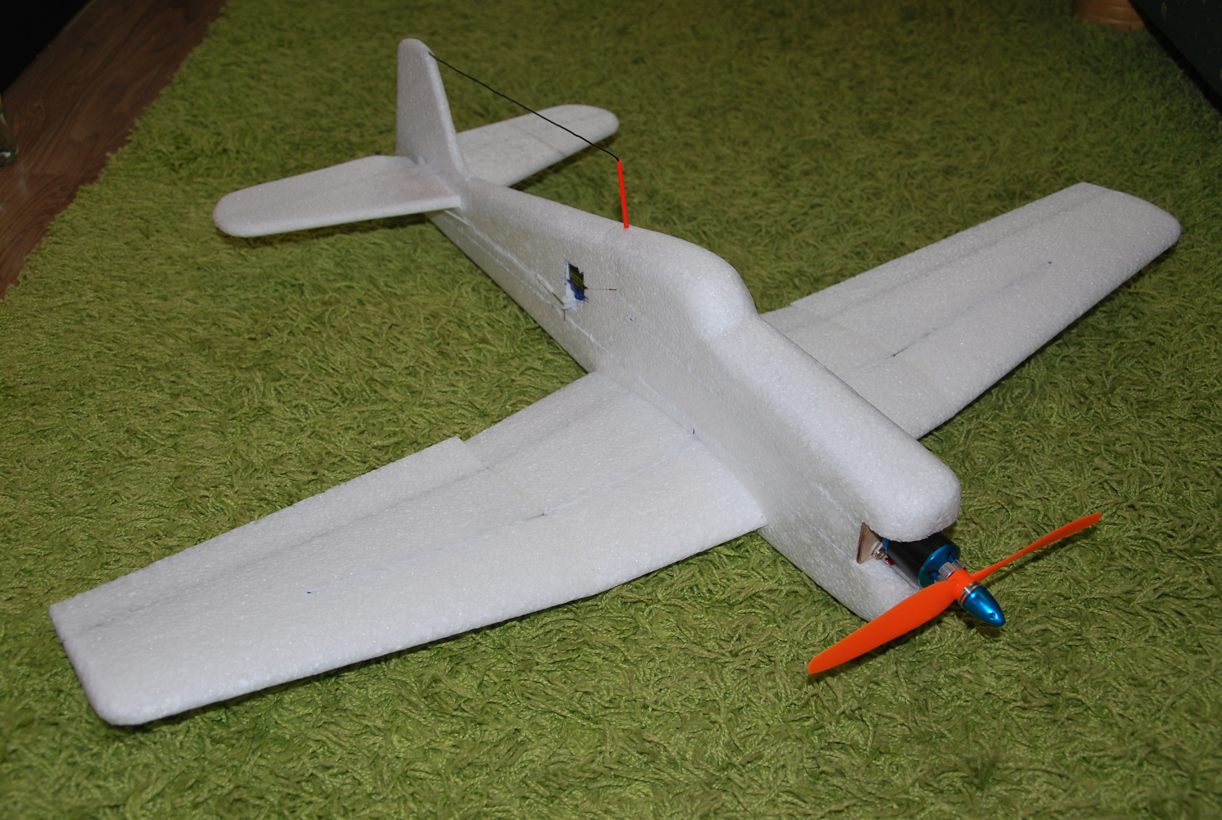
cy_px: 410
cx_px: 611
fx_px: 1327
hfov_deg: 49.5
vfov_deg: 34.4
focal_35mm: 39
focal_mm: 26
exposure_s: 1/60
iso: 200
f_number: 4
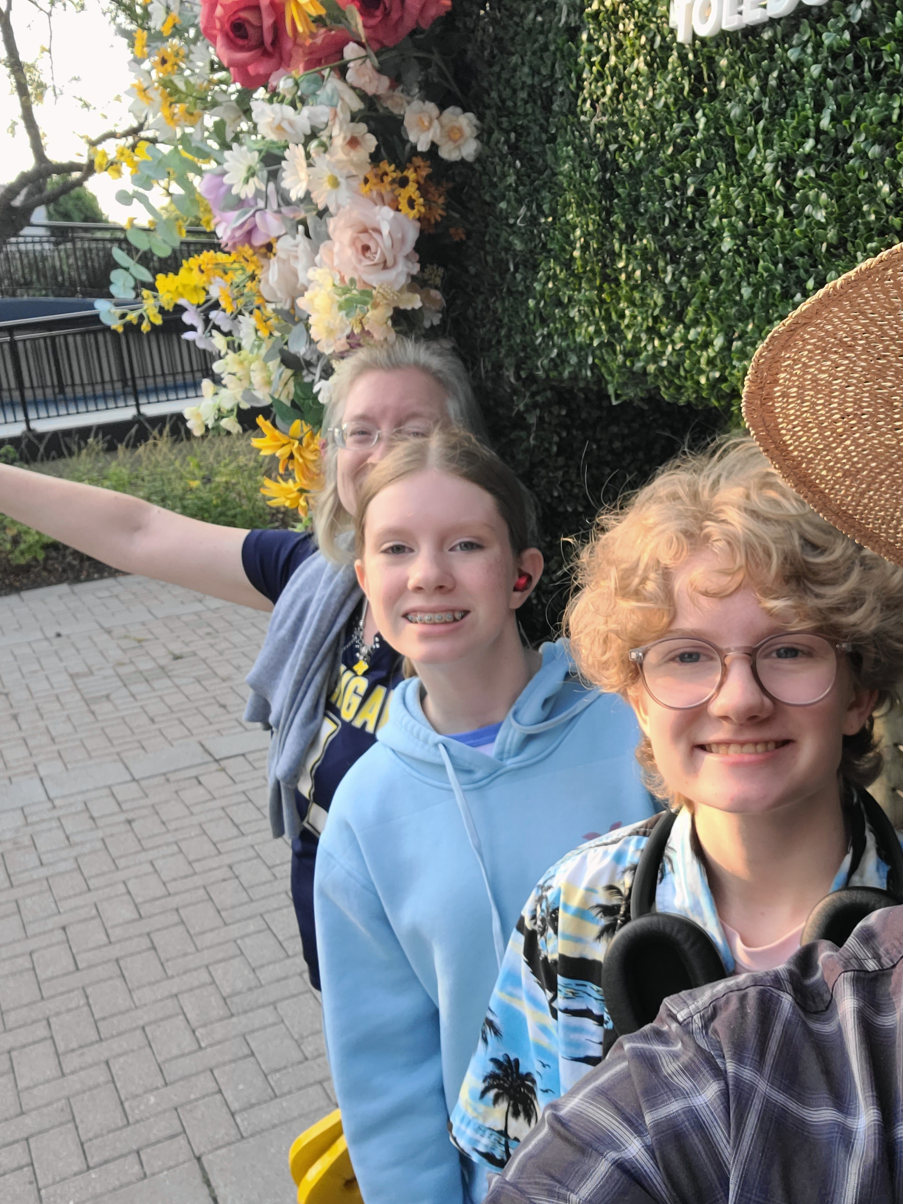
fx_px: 1182
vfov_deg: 54.0
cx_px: 642
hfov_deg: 40.9
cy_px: 610
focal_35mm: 34
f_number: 2.2
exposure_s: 1/216
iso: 50
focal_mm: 3.3
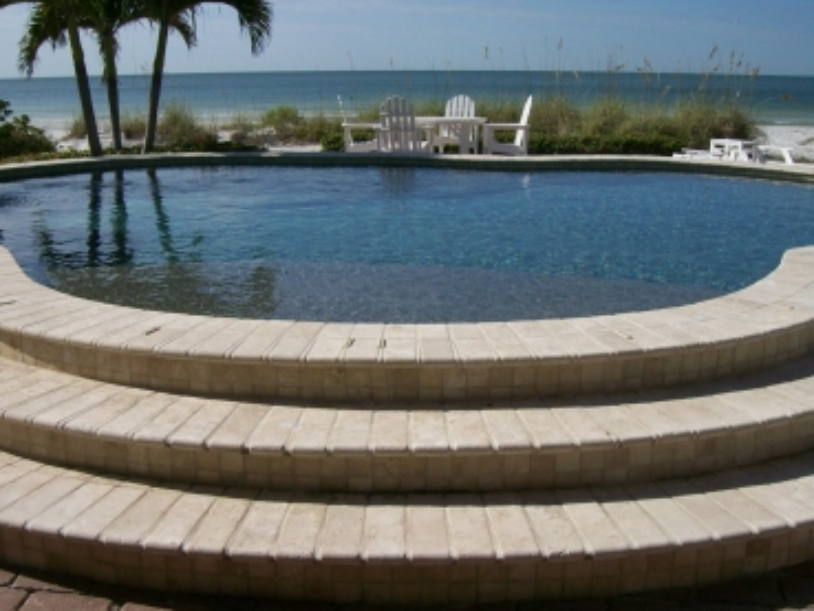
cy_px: 324
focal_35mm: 39
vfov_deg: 36.8
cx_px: 382
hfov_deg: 47.8
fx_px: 917
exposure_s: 1/1082
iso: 80
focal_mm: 6
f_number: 4.8
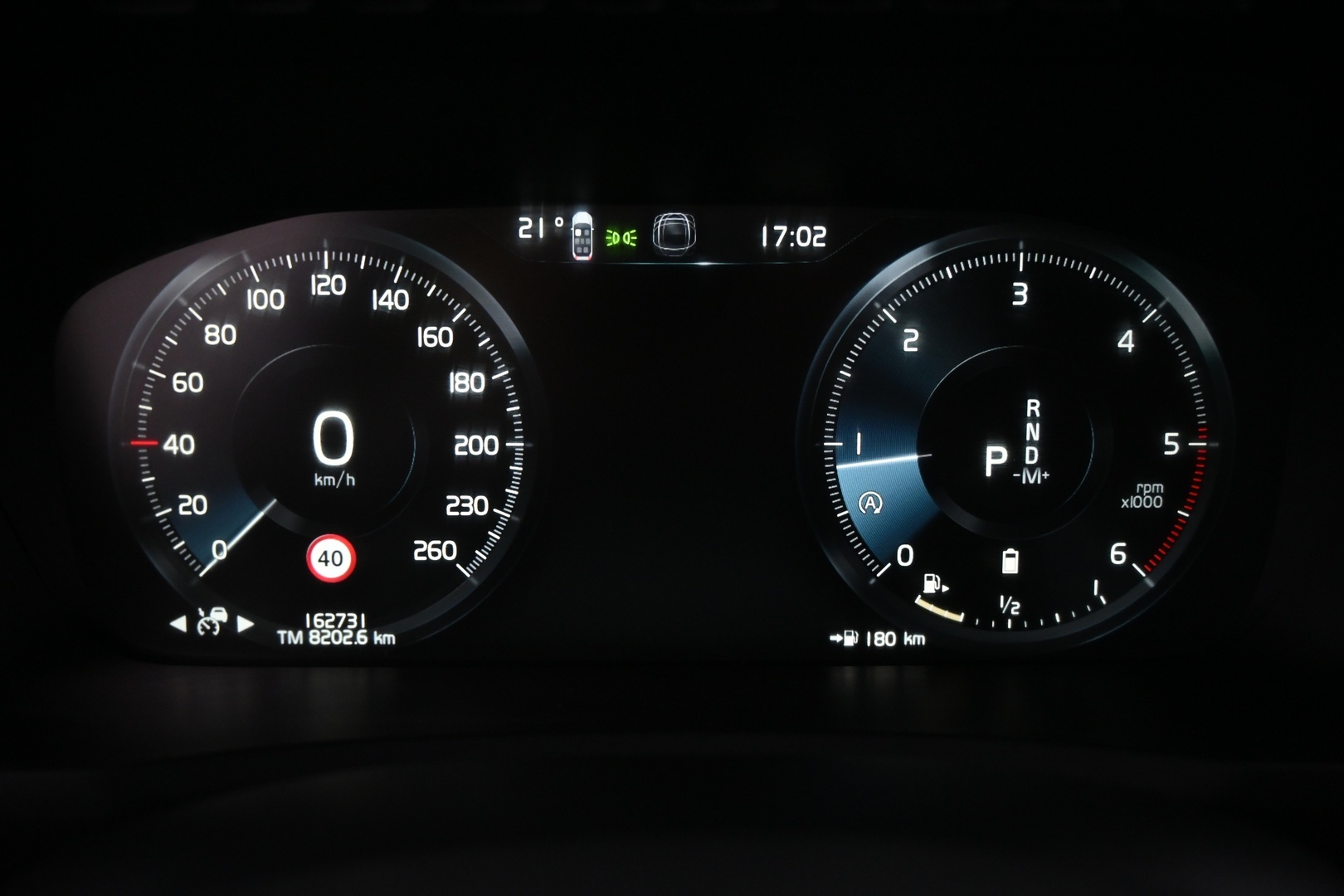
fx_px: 1260
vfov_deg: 39.1
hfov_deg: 56.1
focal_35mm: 34
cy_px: 448
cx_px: 672
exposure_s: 1/40
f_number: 4
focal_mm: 22.5
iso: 1250
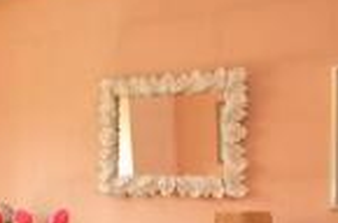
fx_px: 637
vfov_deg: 19.7
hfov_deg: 29.0
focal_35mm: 68
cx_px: 65
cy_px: 181
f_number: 11
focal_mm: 10
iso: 200
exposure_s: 1/1.3
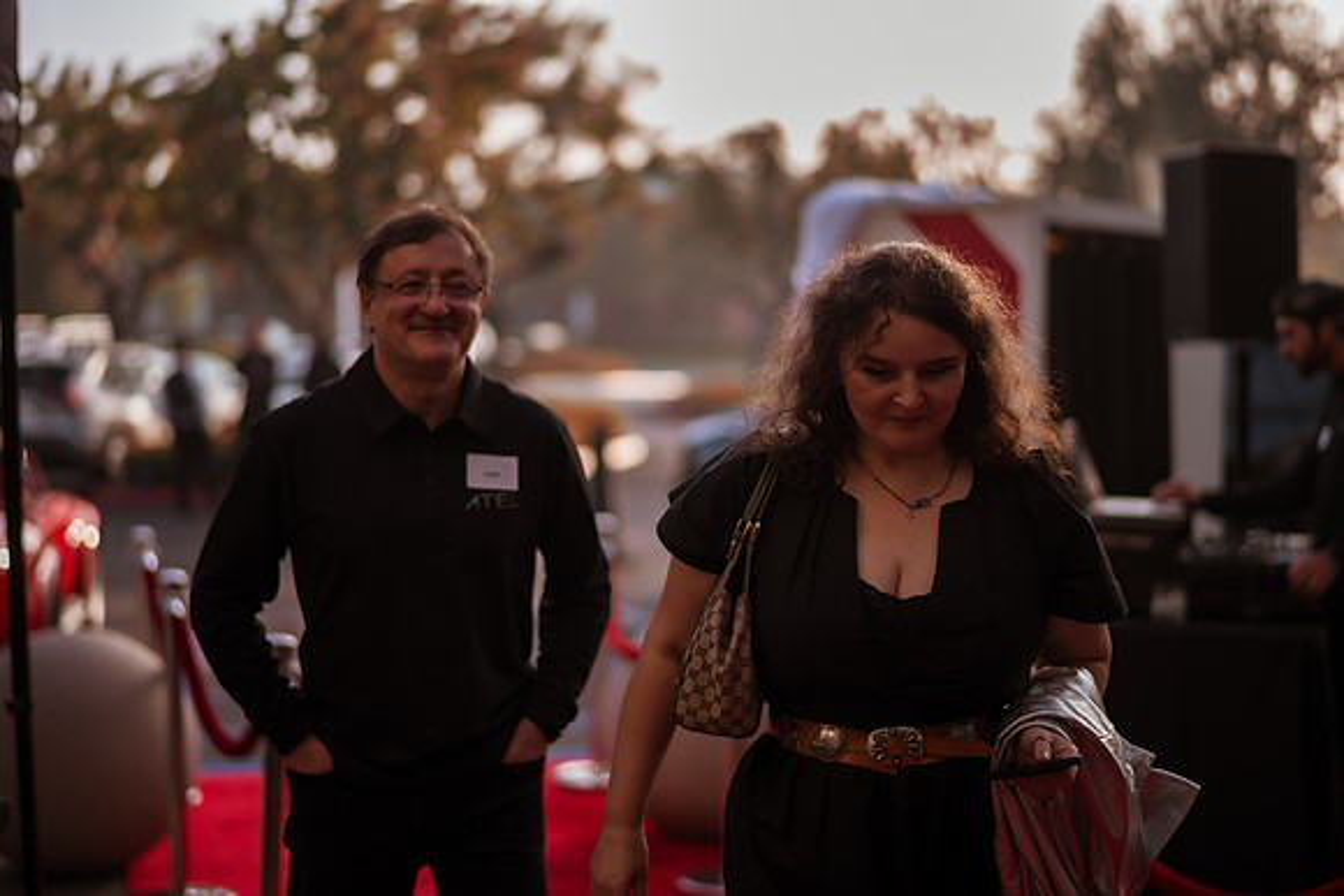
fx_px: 2166
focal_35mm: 58
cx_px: 672
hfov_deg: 34.5
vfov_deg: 23.4
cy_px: 448
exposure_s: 1/2000
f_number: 1.4
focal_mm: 58
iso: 125
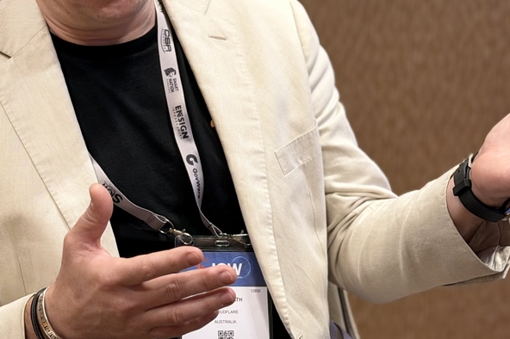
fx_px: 1529
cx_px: 166
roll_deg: +1.0
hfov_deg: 18.9
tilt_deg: -10.3
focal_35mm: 108
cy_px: 66
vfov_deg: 12.6
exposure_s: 1/50
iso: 125
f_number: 1.78
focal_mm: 6.76
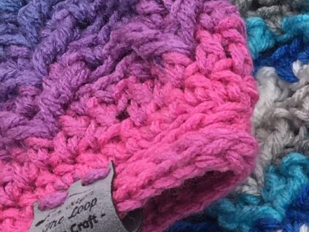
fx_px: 937
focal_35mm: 105
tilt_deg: -57.5
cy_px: 179
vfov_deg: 14.0
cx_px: 514
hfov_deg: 16.4
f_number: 2.2
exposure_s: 1/130
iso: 25
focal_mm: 4.15
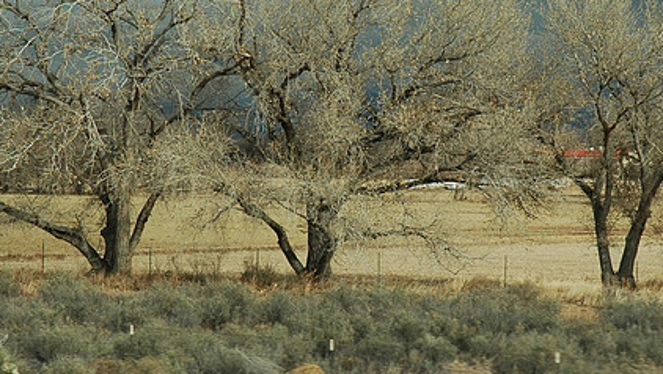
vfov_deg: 8.0
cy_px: 127
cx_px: 342
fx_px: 2656
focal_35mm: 151
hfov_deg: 14.2
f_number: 10
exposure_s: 1/320
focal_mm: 70
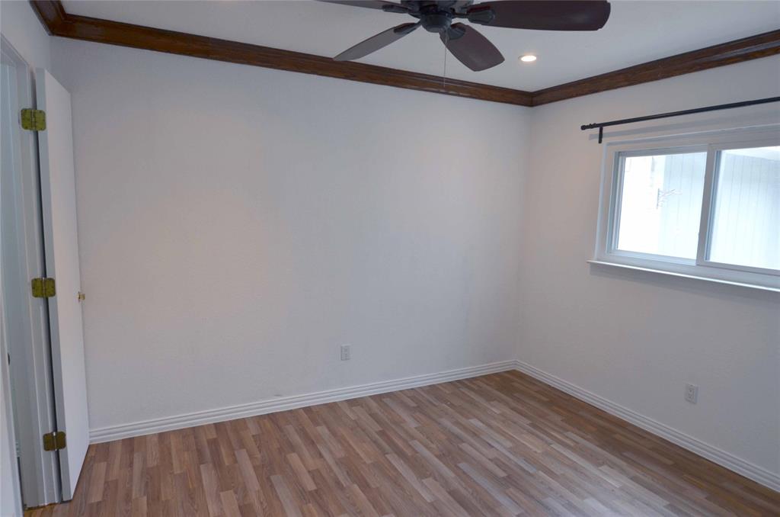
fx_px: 454
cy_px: 258
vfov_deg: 59.3
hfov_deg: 81.3
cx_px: 390
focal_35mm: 21
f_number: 5
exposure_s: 1/100
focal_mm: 14
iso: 400
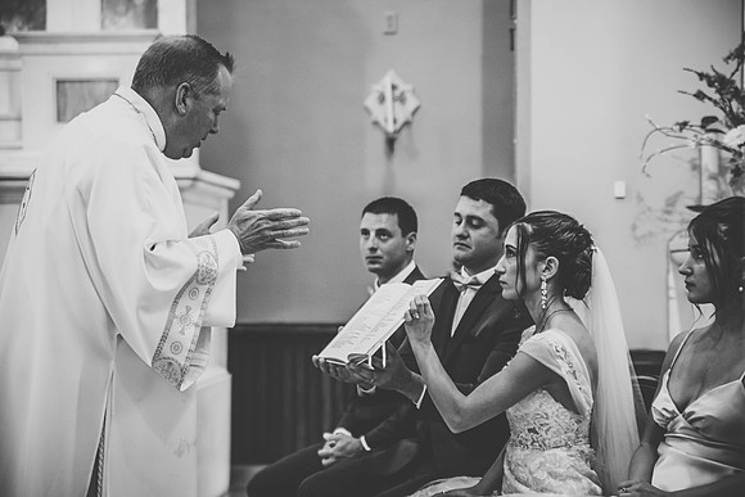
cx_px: 372
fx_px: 1598
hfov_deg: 26.2
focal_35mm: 77
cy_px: 248
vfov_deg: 17.7
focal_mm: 75
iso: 800
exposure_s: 1/100
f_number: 2.8
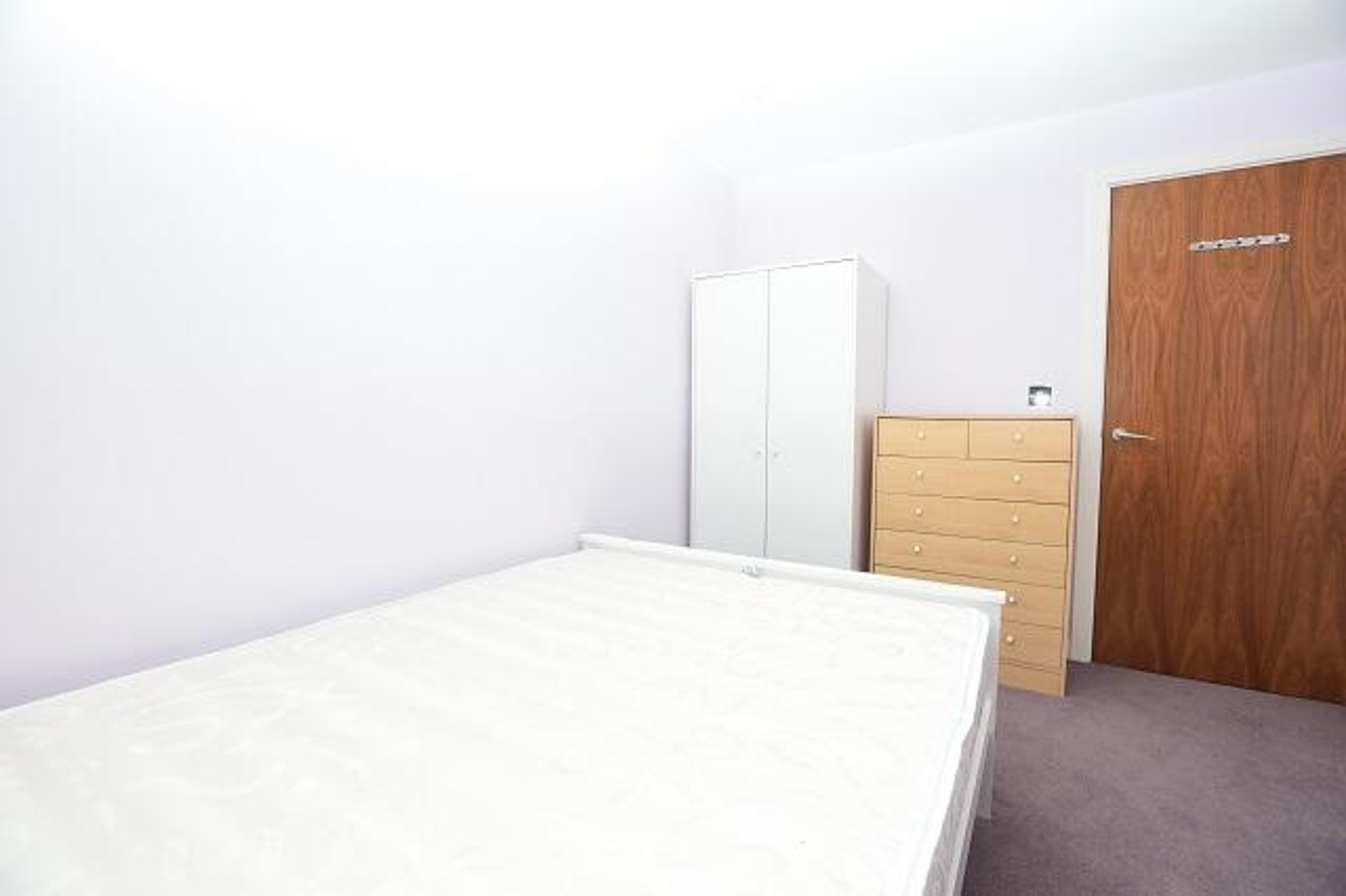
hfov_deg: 100.4
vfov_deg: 77.3
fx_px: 561
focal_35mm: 15
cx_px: 673
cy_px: 448
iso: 800
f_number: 5
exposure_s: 1/100
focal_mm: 10
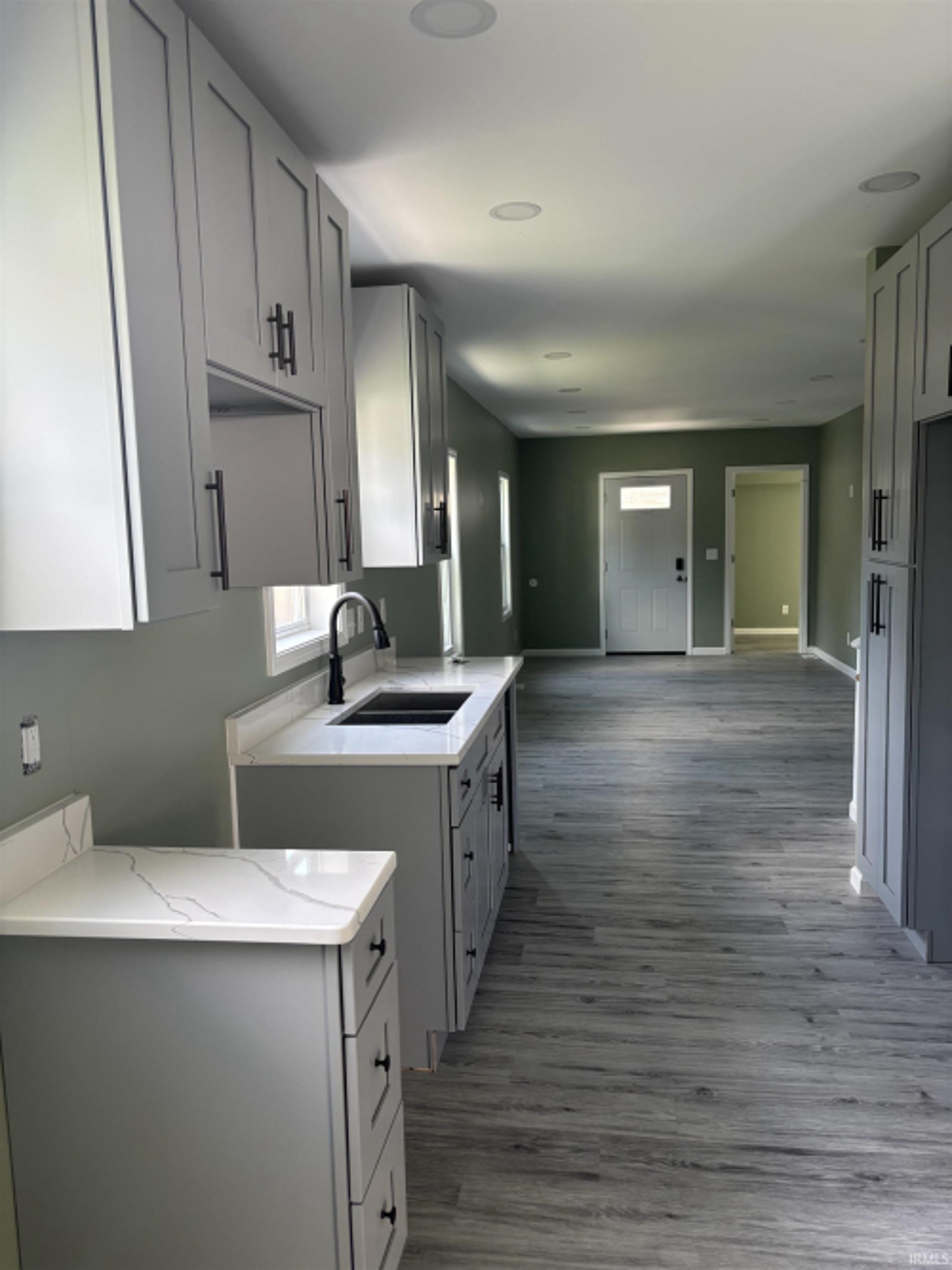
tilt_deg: -6.5
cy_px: 635
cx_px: 476
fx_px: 954
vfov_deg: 67.3
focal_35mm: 26
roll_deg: +1.5
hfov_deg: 53.0
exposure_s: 1/121
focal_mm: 5.96
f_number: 1.6
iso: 100
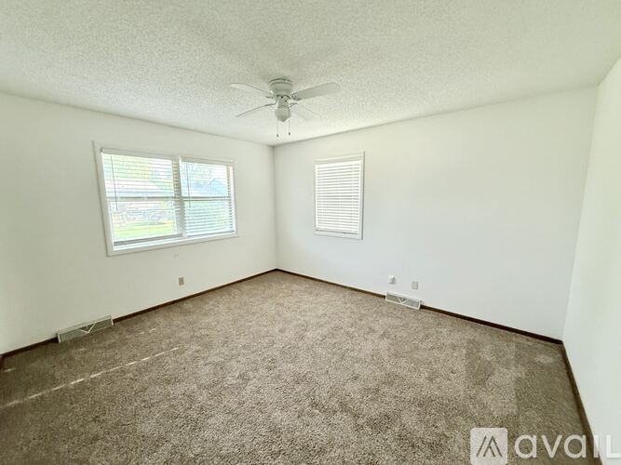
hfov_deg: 102.1
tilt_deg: -8.4
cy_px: 232
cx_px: 310
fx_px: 251
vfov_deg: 85.7
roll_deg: +0.4
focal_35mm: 14
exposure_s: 1/120
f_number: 2.2
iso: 160
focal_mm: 2.22
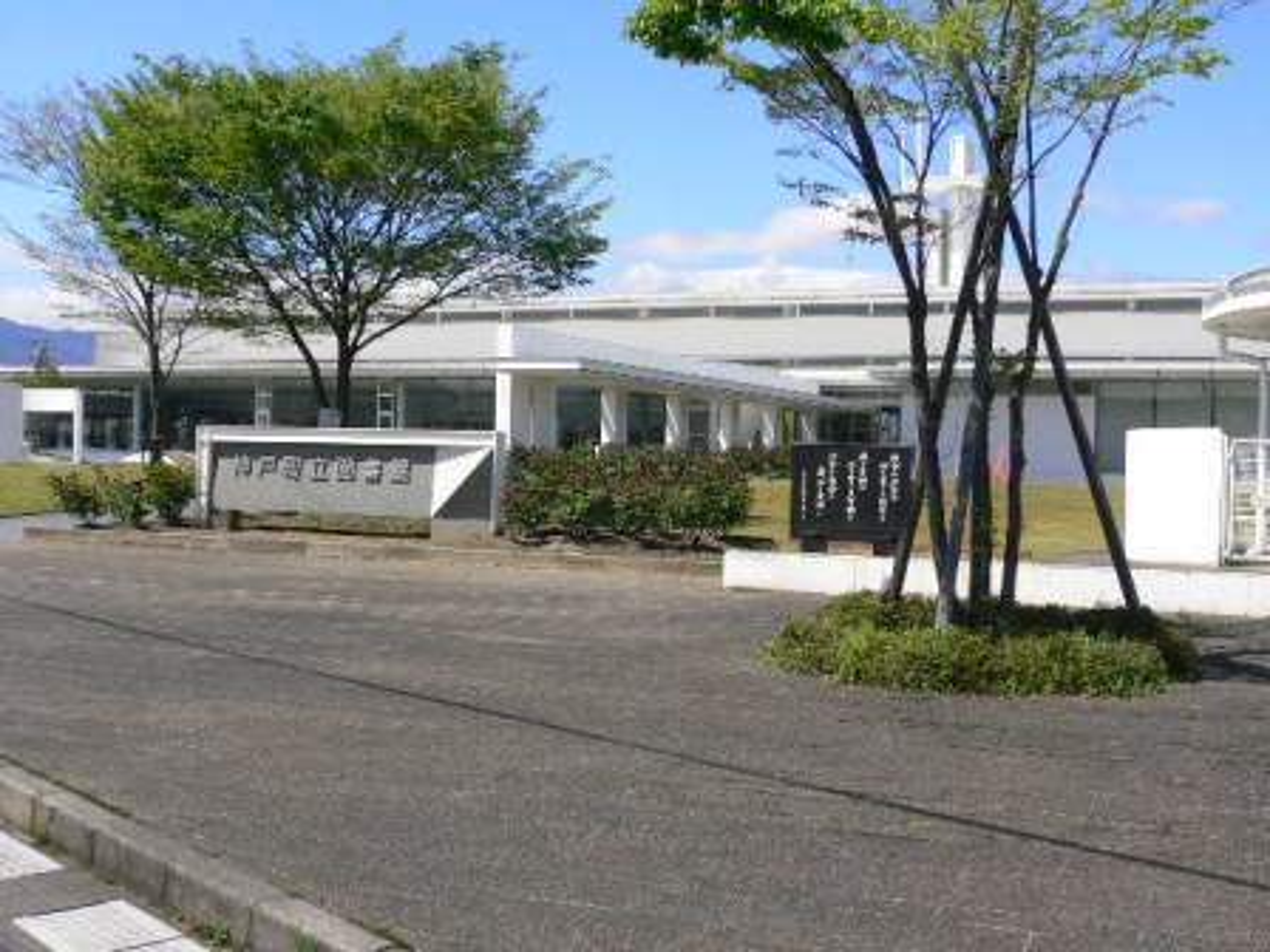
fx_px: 1504
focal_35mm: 41
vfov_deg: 35.1
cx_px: 635
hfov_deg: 45.8
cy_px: 476
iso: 80
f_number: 6.1
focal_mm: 6.8
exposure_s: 1/320
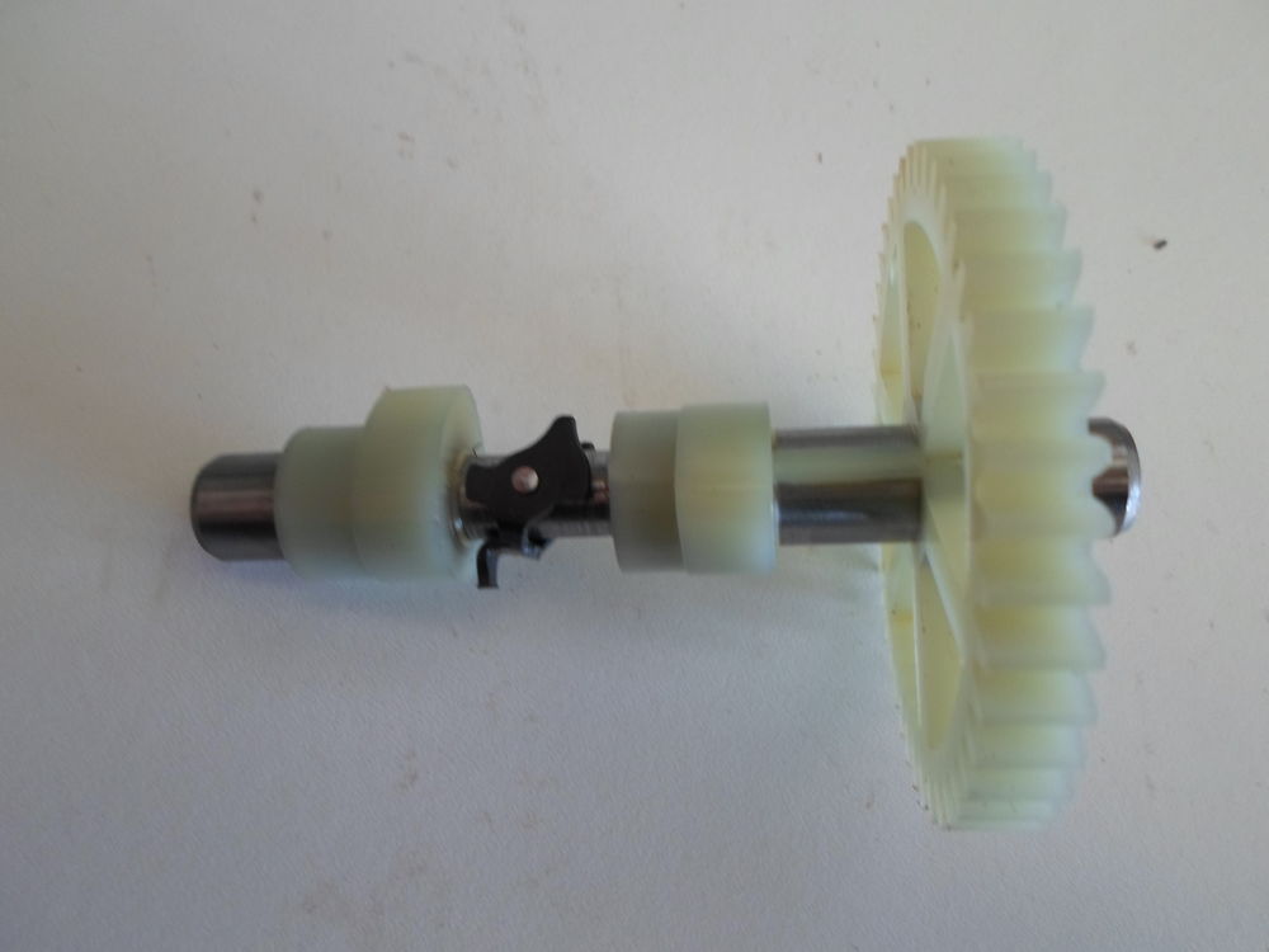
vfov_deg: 54.9
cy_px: 476
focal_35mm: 25
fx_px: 916
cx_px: 634
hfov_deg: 69.4
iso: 80
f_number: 2.5
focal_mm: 4.5
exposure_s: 1/45
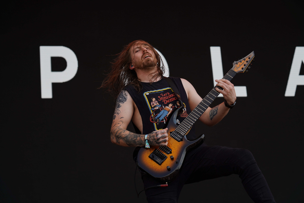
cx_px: 152
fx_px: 887
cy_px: 102
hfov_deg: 19.5
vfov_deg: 13.0
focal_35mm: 105
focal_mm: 105
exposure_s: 1/320
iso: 100
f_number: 6.3
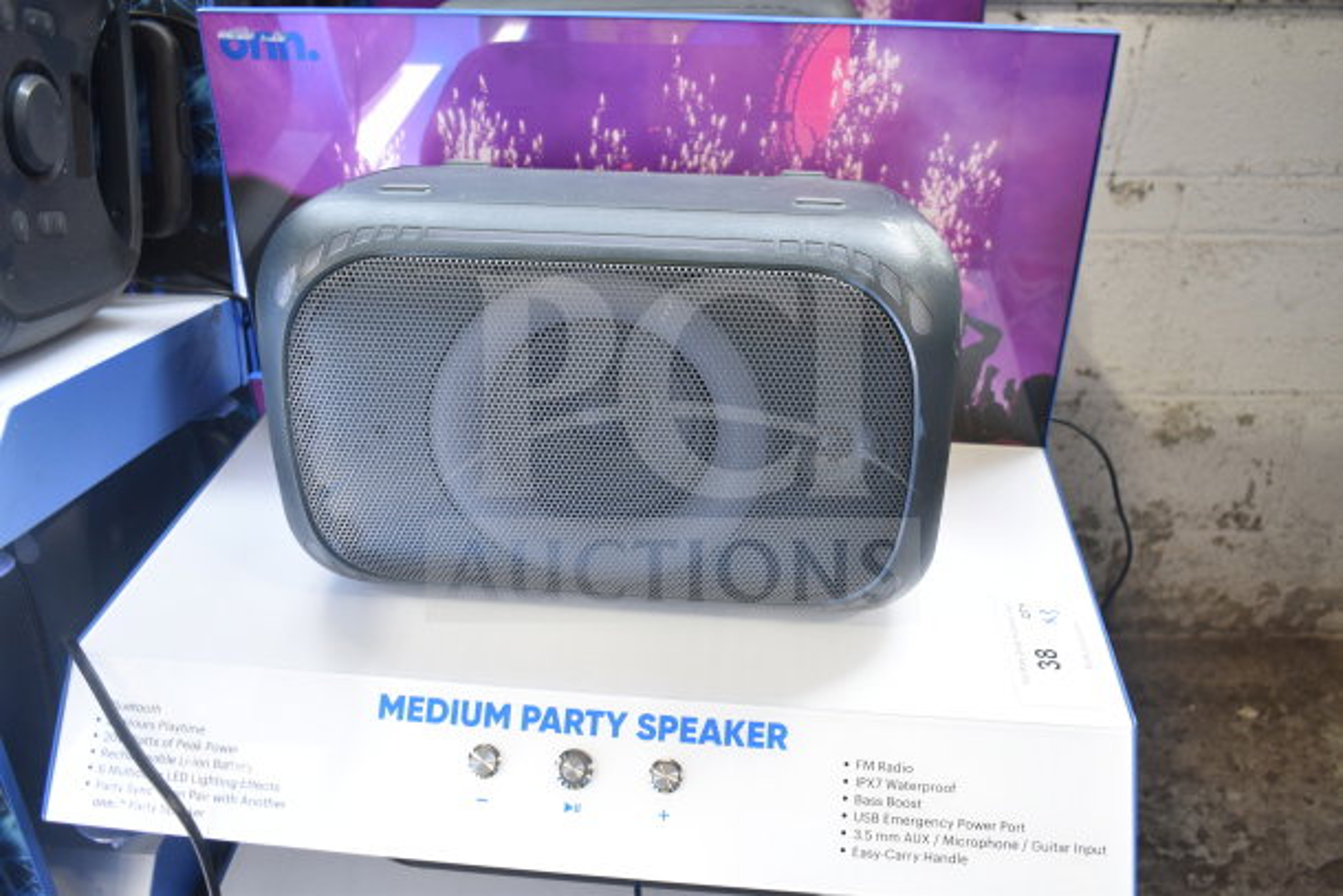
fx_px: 1231
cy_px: 448
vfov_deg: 40.0
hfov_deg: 57.2
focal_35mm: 33
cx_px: 672
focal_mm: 22
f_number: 3.8
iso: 220
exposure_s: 1/30
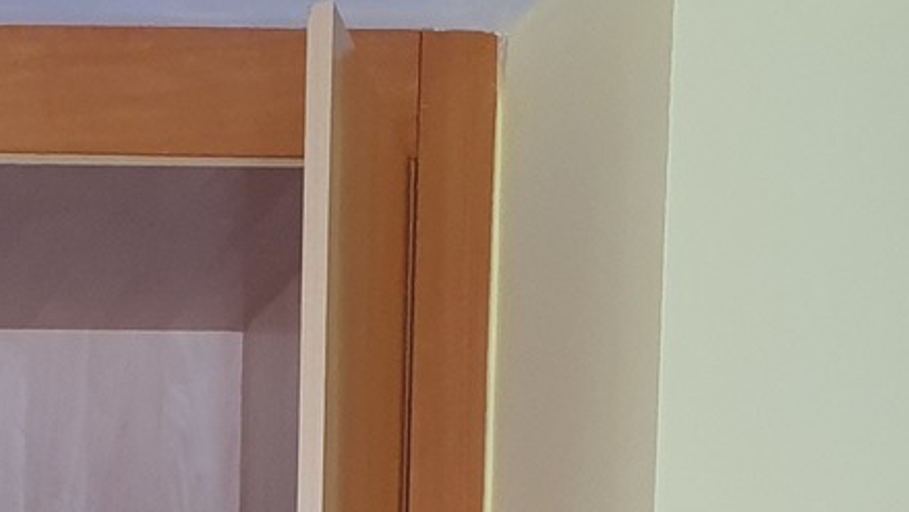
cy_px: 1424
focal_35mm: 124
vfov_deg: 8.5
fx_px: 2989
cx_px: -406
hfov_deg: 16.0
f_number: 2.4
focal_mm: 4.32
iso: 160
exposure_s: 1/100
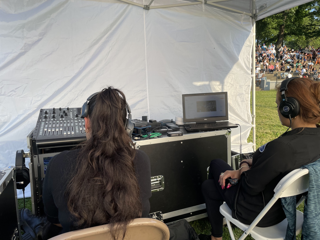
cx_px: 160
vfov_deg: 53.1
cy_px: 120
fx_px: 240
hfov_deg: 67.3
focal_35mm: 26
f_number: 1.6
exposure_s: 1/988
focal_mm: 4.2
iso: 32
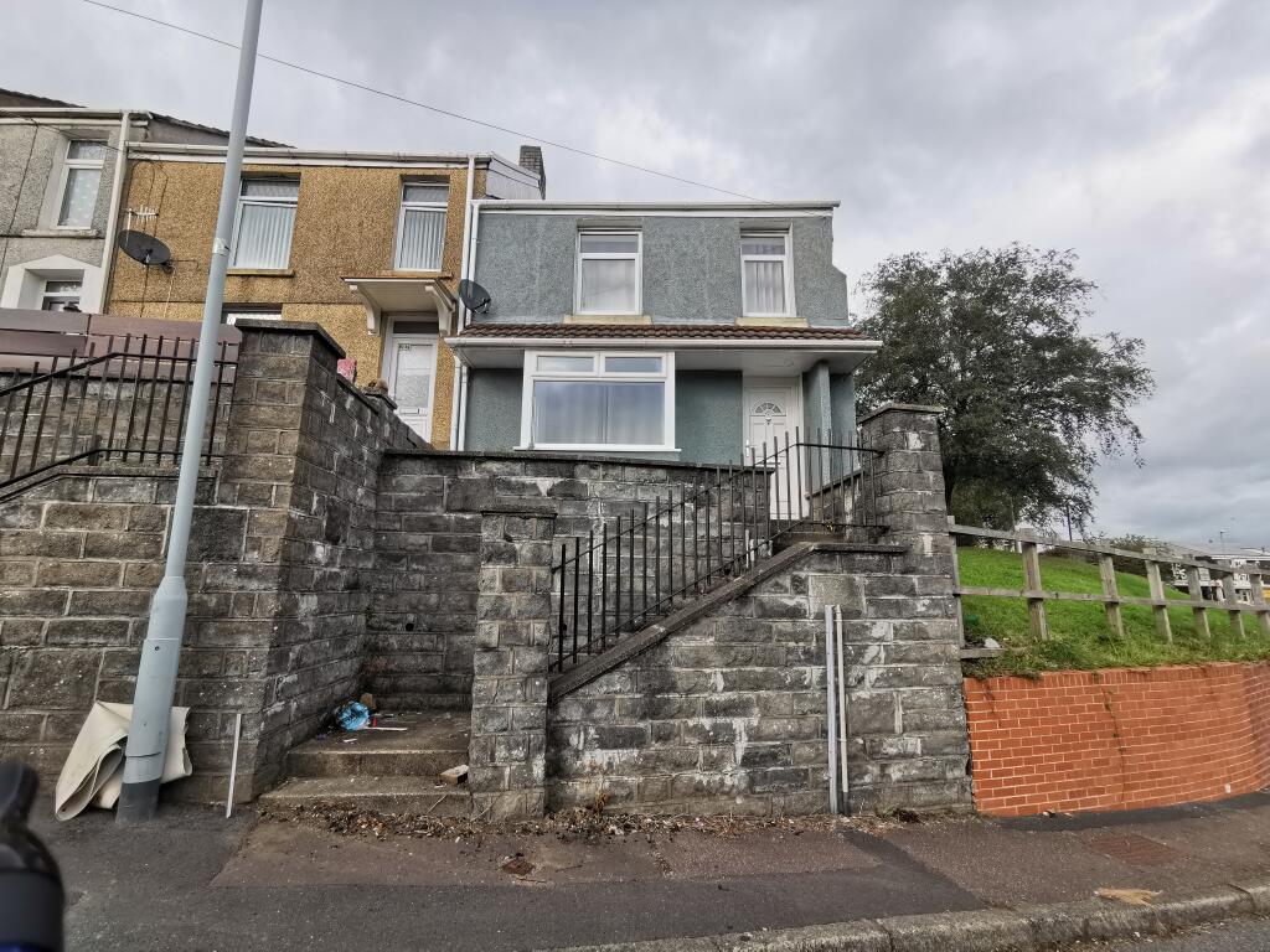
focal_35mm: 16
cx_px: 635
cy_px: 476
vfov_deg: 78.1
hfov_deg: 94.5
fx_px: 587
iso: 50
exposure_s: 1/286
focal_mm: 2.35
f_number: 2.2
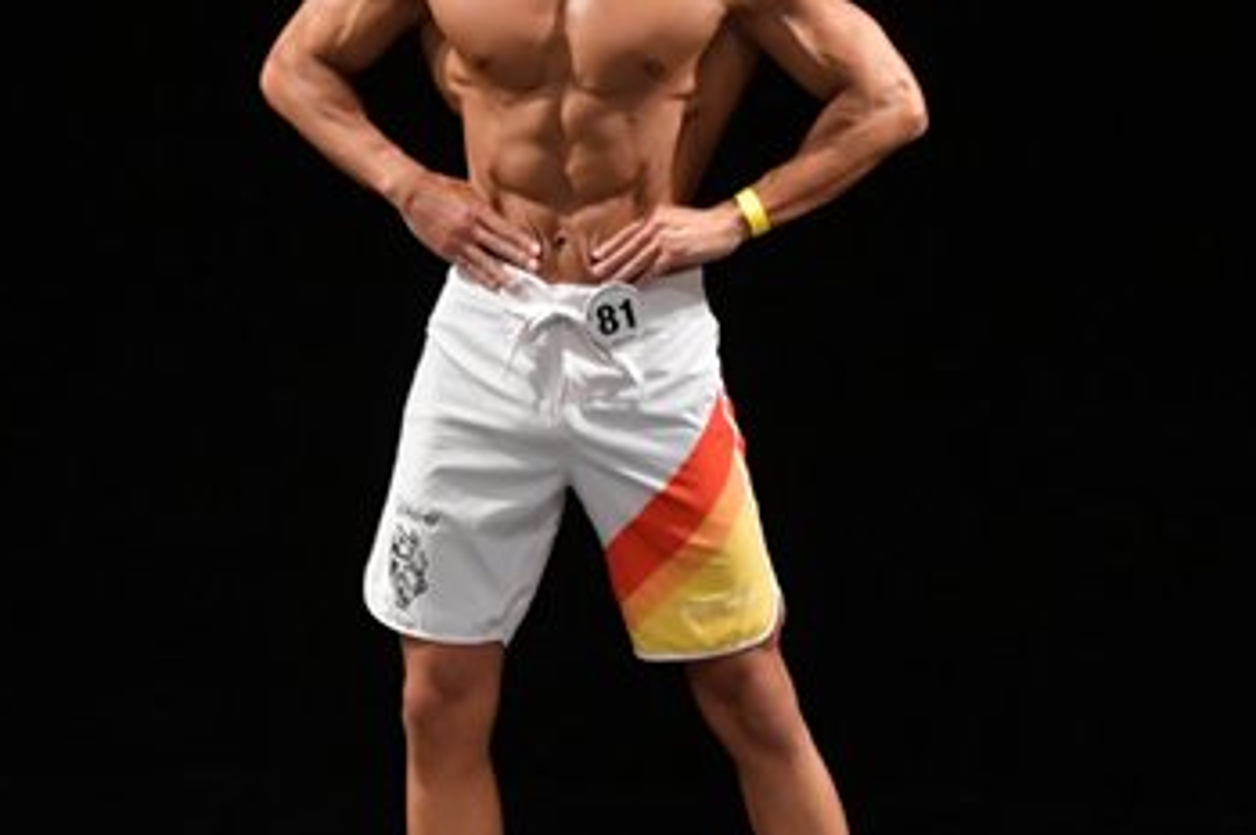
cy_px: 522
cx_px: 772
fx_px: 23214
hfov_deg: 3.1
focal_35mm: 666
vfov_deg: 2.1
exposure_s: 1/400
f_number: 5.6
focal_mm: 200
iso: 3200
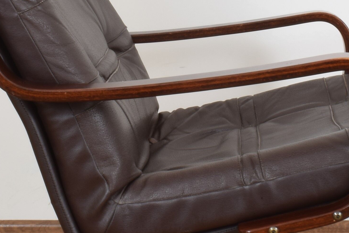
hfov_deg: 15.2
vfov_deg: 10.1
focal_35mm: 135
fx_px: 1309
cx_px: 197
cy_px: 44
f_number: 25
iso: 100
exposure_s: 5
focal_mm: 22
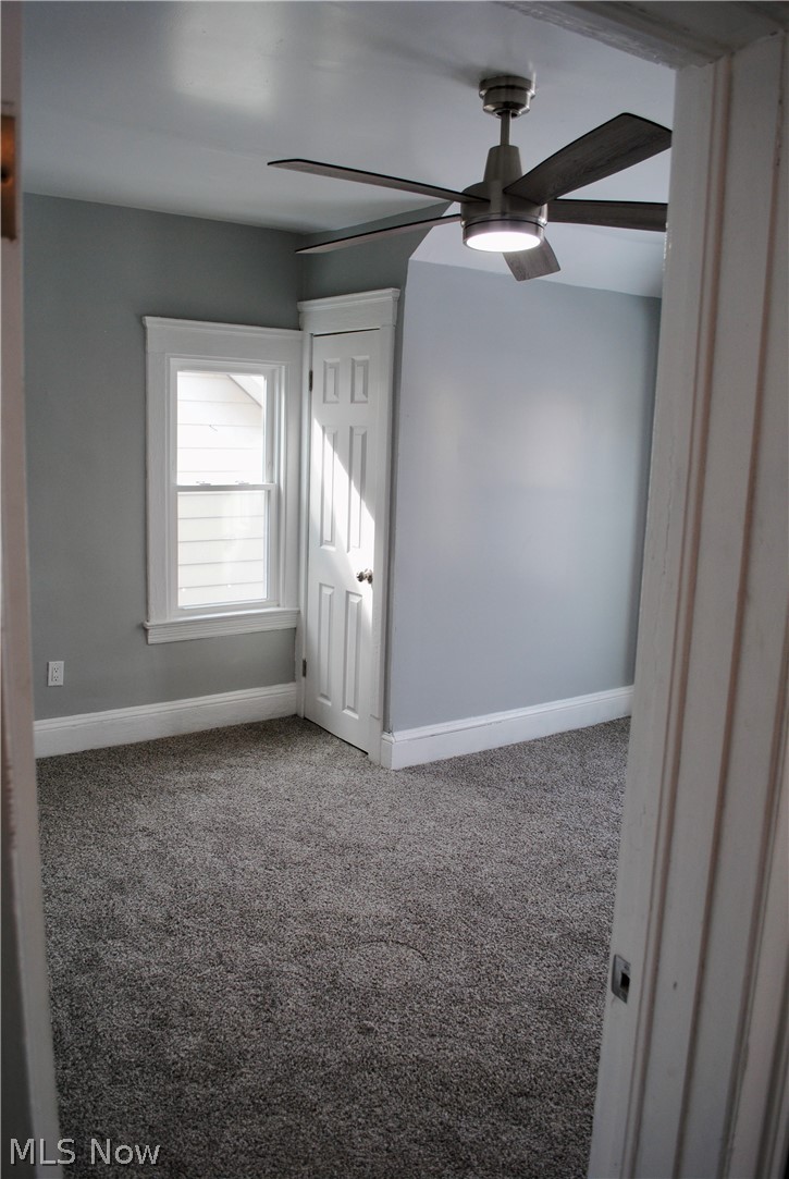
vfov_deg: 67.3
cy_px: 590
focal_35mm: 27
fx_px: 885
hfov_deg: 48.1
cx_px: 394
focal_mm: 18
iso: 200
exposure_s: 1/100
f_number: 5
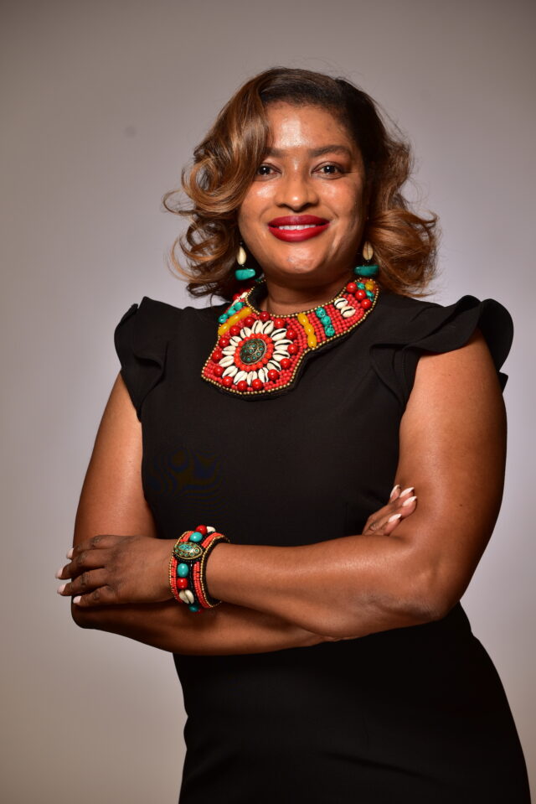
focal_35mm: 135
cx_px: 268
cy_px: 402
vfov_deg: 15.2
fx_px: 3013
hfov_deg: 10.2
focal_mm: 135
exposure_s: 1/100
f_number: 5
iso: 200
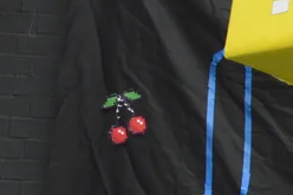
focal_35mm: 172
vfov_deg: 7.6
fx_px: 1399
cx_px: 623
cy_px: 395
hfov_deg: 10.7
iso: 400
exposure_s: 1/100
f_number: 5
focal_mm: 20
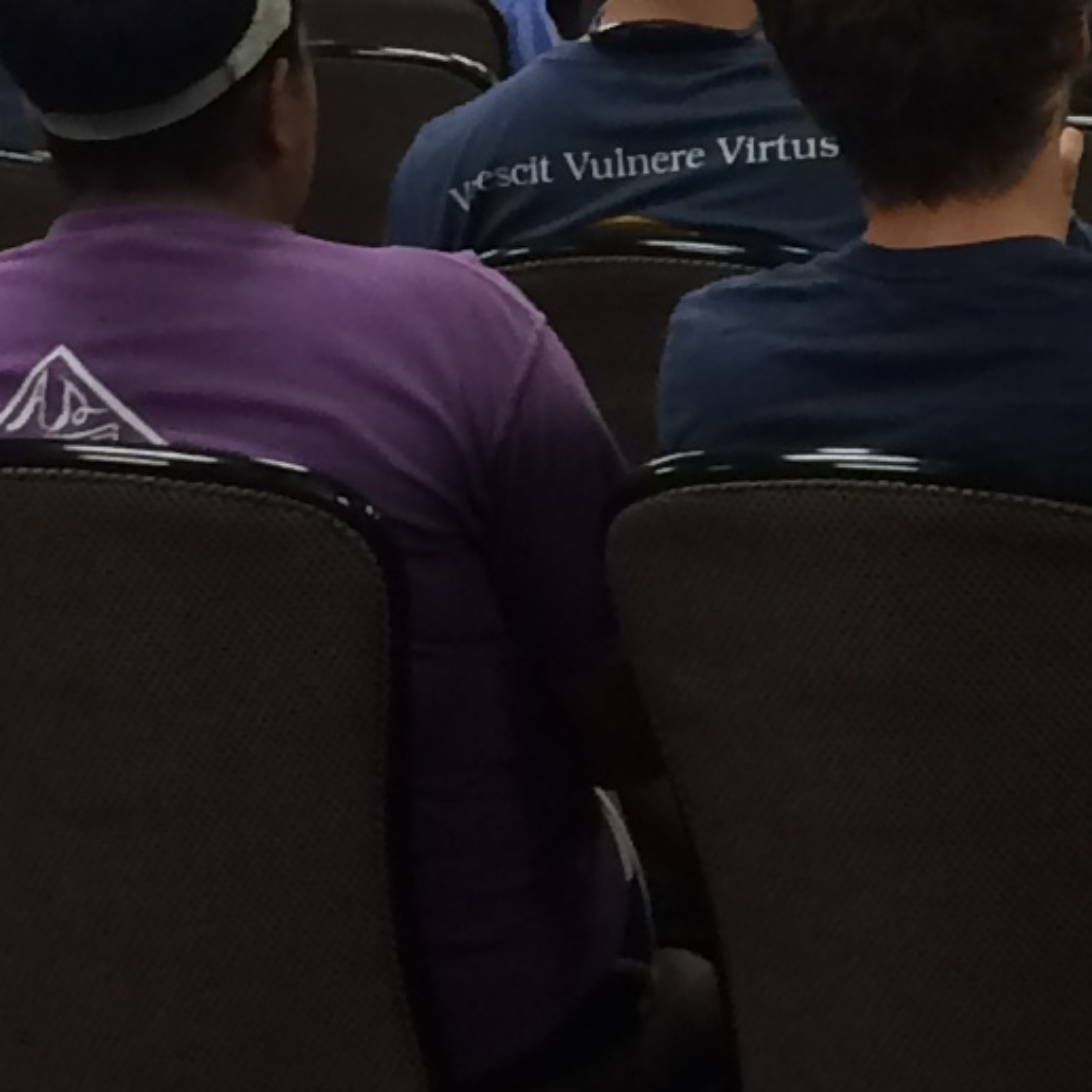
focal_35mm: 162
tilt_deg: -7.3
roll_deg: +3.1
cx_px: 1253
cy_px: 237
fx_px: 5782
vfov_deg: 10.8
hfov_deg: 10.6
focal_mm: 4.15
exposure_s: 1/30
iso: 80
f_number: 2.2
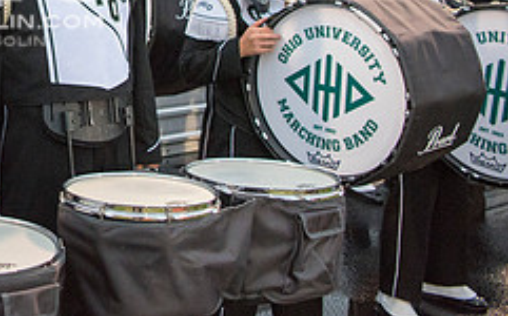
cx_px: -42
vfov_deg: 20.6
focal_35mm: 59
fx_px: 816
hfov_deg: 31.0
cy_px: -54
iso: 2000
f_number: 3.2
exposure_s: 1/800
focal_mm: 24
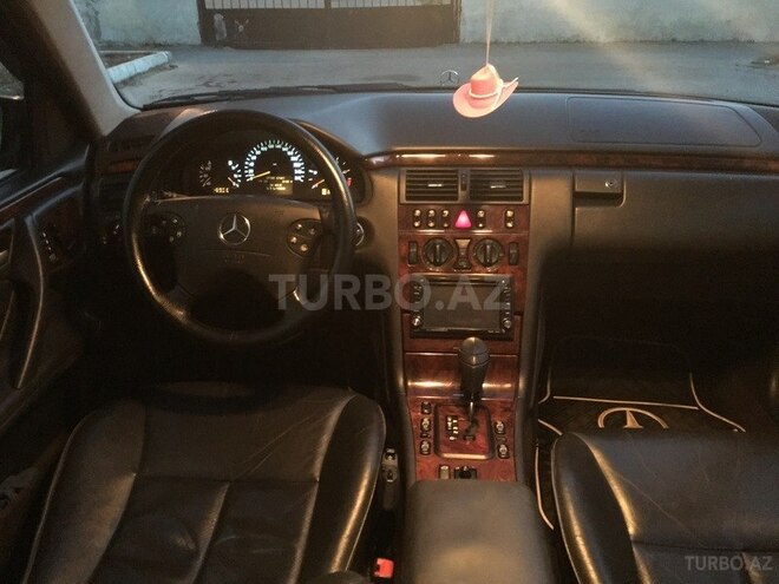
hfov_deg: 61.7
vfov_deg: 48.2
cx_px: 390
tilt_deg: -26.9
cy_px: 292
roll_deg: +0.9
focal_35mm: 29
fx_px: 653
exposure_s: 1/4
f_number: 2.2
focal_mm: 4.15
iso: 640
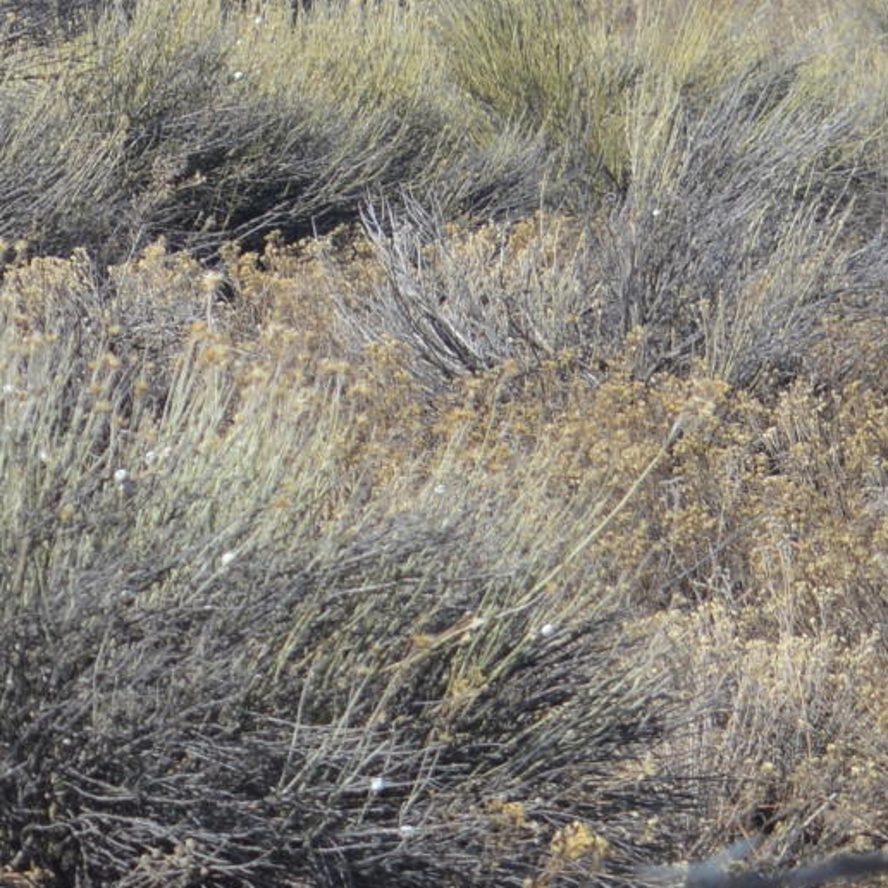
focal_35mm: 311
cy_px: -389
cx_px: -1136
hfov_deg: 5.5
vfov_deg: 5.6
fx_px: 9026
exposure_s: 1/250
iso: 100
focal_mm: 42
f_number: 8
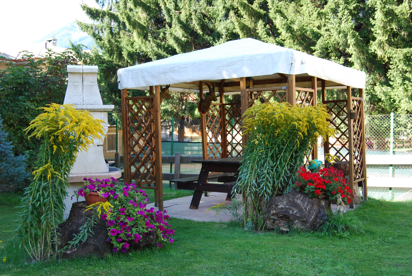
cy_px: 138
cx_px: 206
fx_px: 516
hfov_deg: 43.6
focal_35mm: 45
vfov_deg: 29.9
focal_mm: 30
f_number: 7.1
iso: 200
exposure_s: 1/60
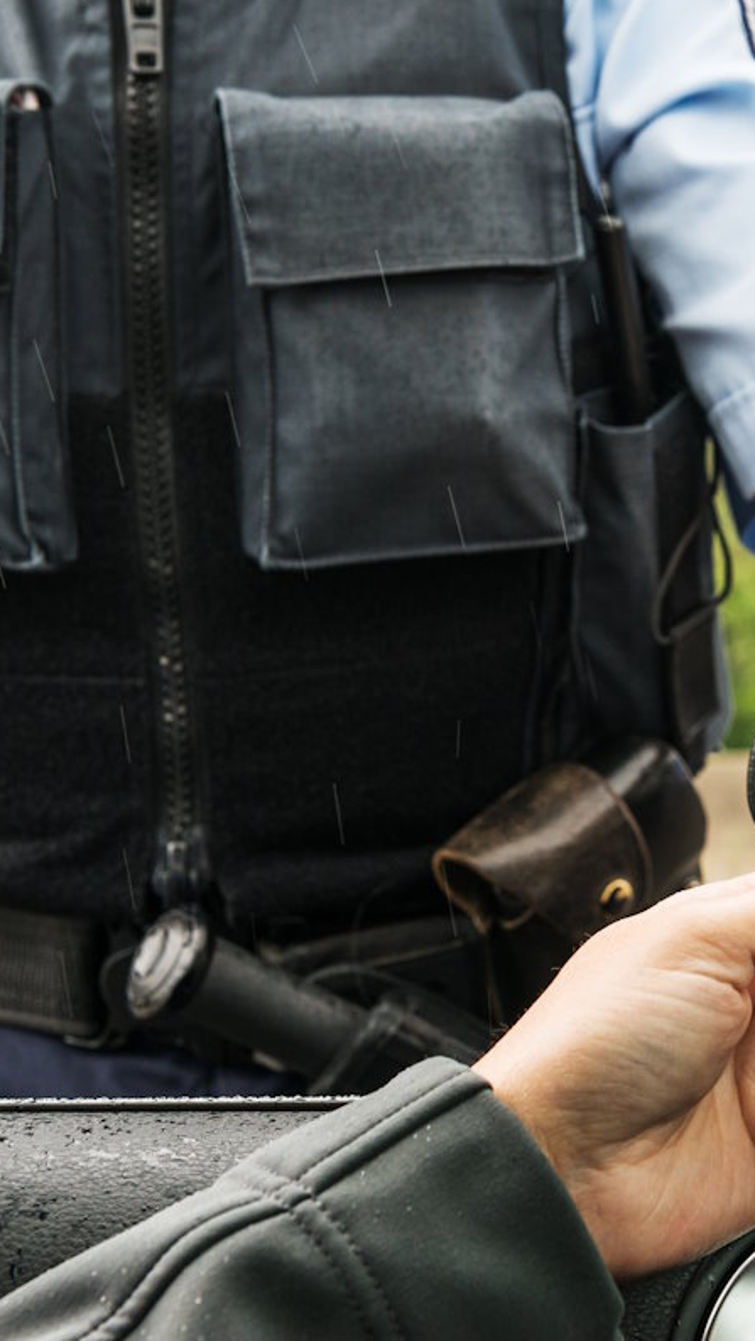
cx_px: 725
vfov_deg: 27.9
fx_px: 2703
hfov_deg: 15.7
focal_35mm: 76
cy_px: 670
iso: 640
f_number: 8
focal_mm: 48
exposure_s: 1/100
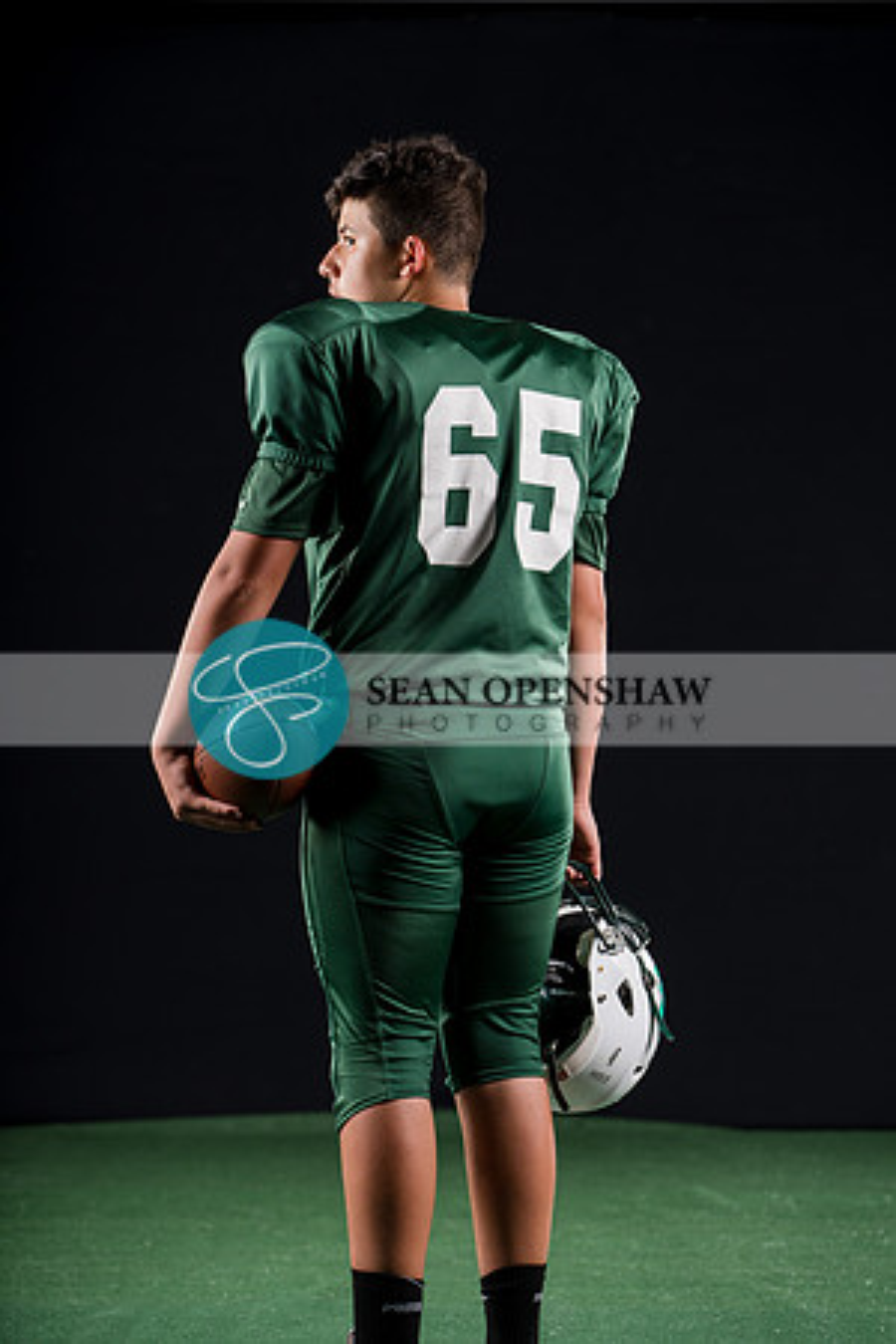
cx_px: 448
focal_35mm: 101
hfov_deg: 13.6
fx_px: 3770
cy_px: 672
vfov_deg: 20.2
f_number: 4
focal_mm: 101
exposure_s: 1/160
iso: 200
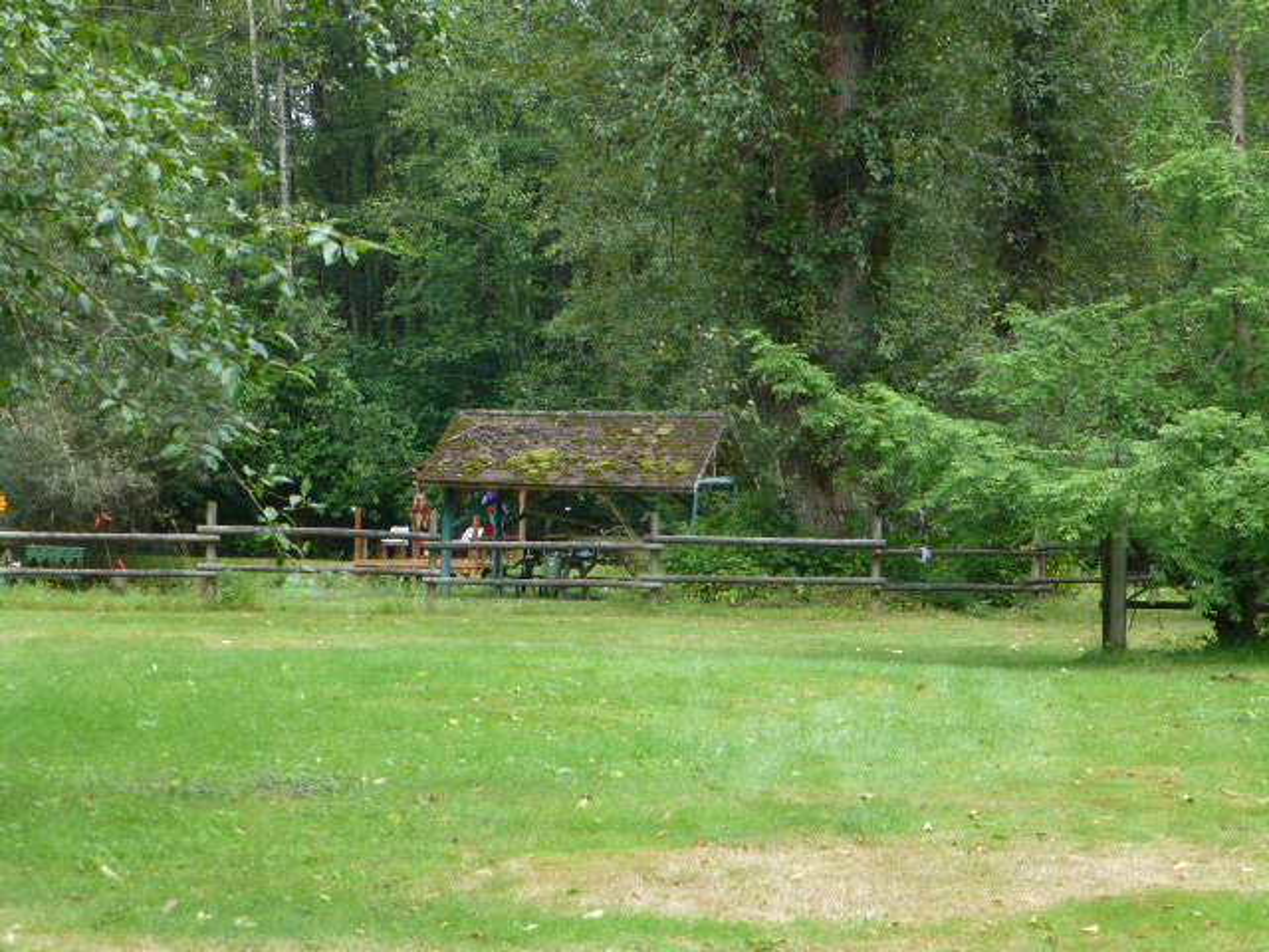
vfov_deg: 11.5
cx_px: 634
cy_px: 476
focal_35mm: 129
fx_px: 4729
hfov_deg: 15.3
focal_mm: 23.1
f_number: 5.4
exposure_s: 1/80
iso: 160
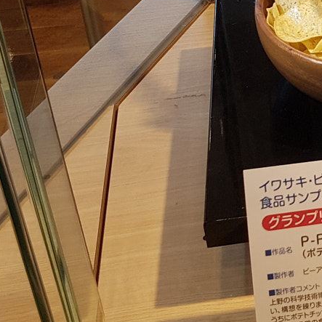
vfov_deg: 19.8
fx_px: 873
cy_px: -46
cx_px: 394
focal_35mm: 83
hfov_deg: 19.6
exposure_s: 1/183
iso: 50
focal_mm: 4.2
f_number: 1.7
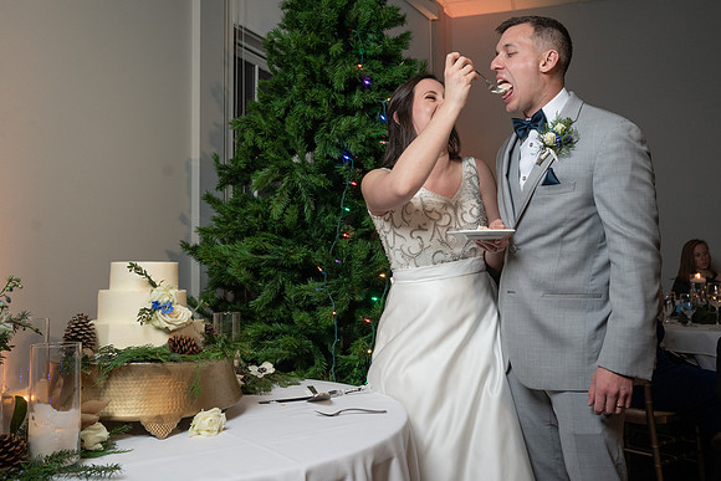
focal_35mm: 31
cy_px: 240
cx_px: 360
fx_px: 628
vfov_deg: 41.9
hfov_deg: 59.8
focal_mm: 30
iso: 2000
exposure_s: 1/250
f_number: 5.6
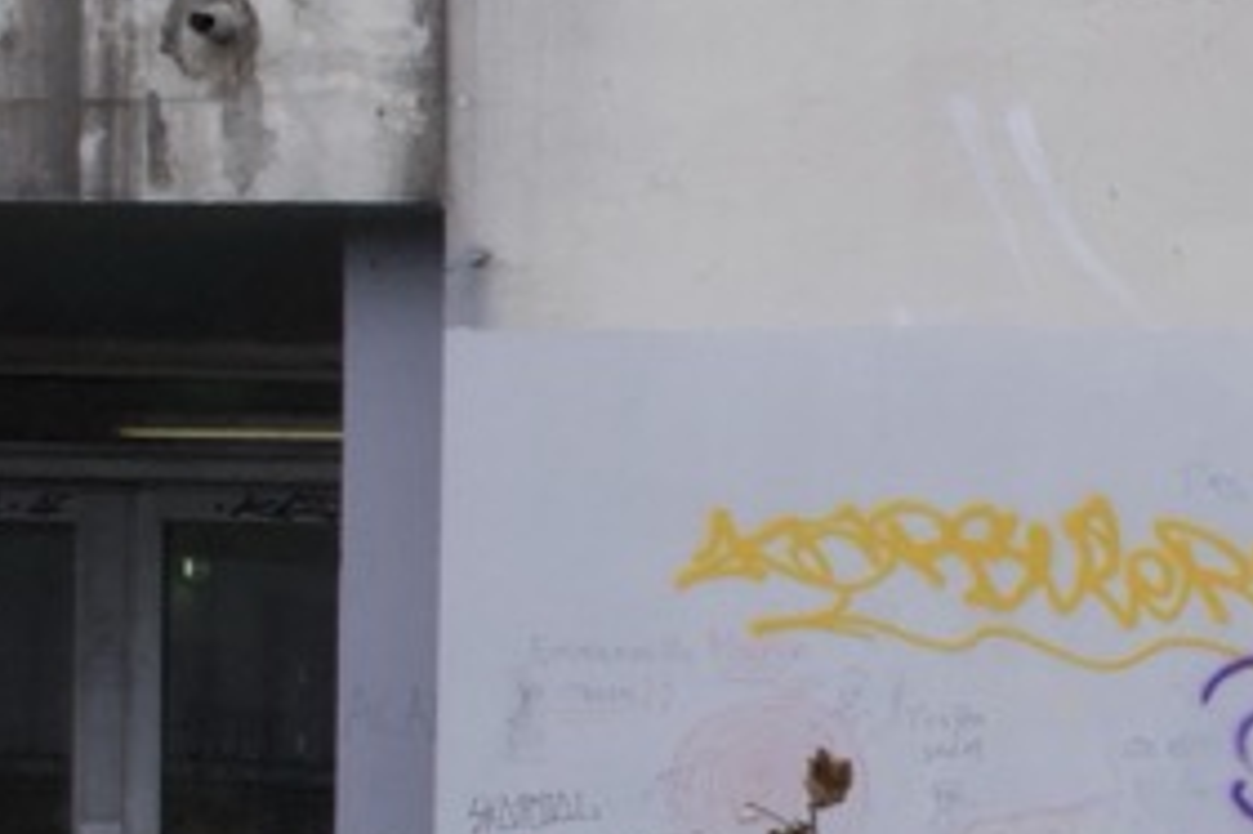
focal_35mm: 132
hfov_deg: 15.0
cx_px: 1476
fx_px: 4591
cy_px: 943
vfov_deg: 10.2
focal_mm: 19.6
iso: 3200
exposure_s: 1/125
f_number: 18
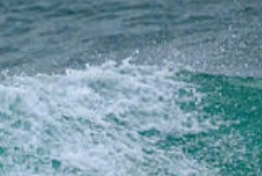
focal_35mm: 3355
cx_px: -143
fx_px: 24462
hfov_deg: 0.6
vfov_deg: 0.4
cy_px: 280
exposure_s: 1/2000
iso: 3600
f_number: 11
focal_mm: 800
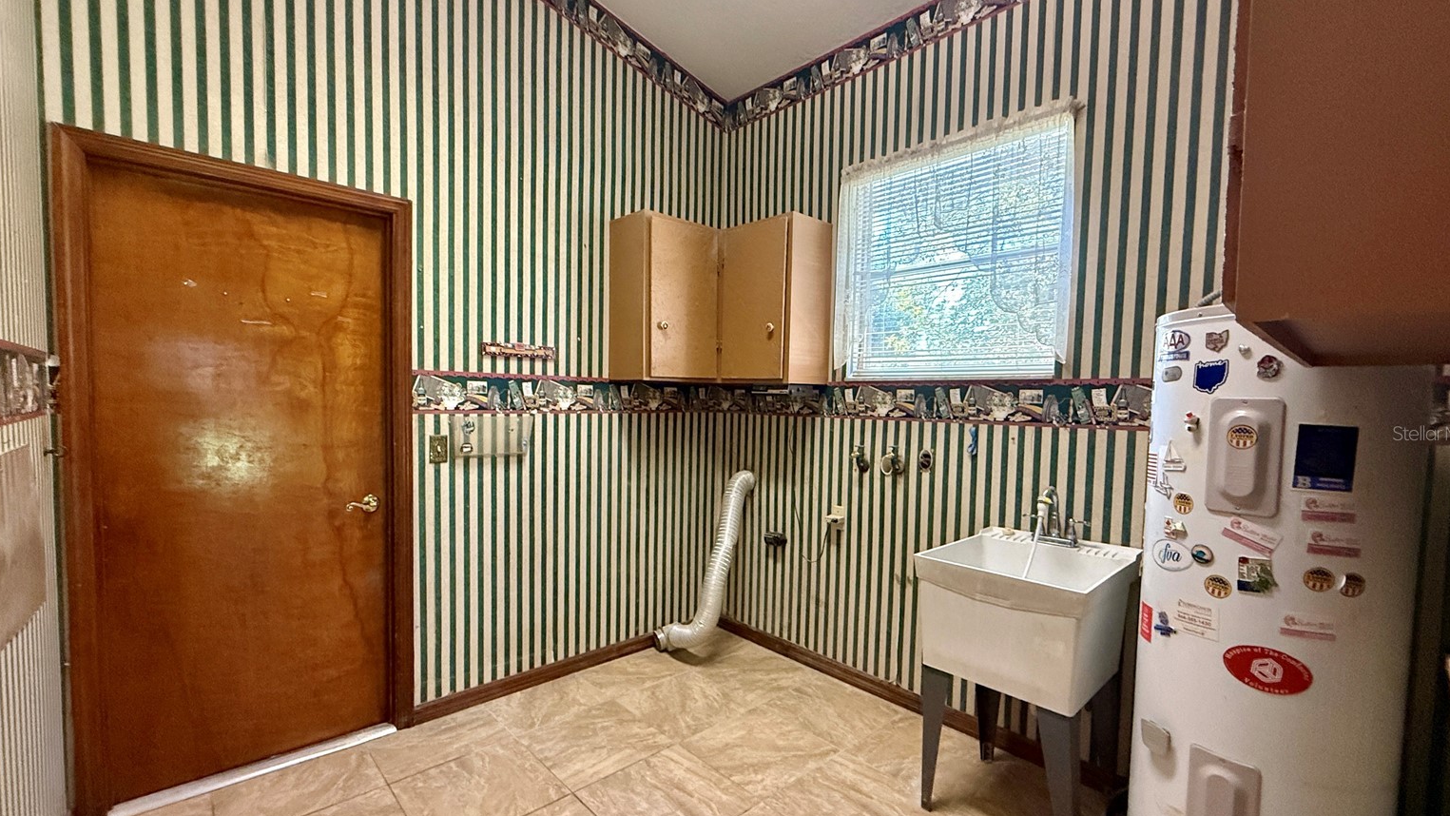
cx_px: 722
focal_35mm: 16
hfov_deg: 99.4
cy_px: 433
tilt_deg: -3.5
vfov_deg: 67.0
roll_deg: -2.0
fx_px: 615
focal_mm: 2.22
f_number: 2.2
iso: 640
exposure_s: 1/120
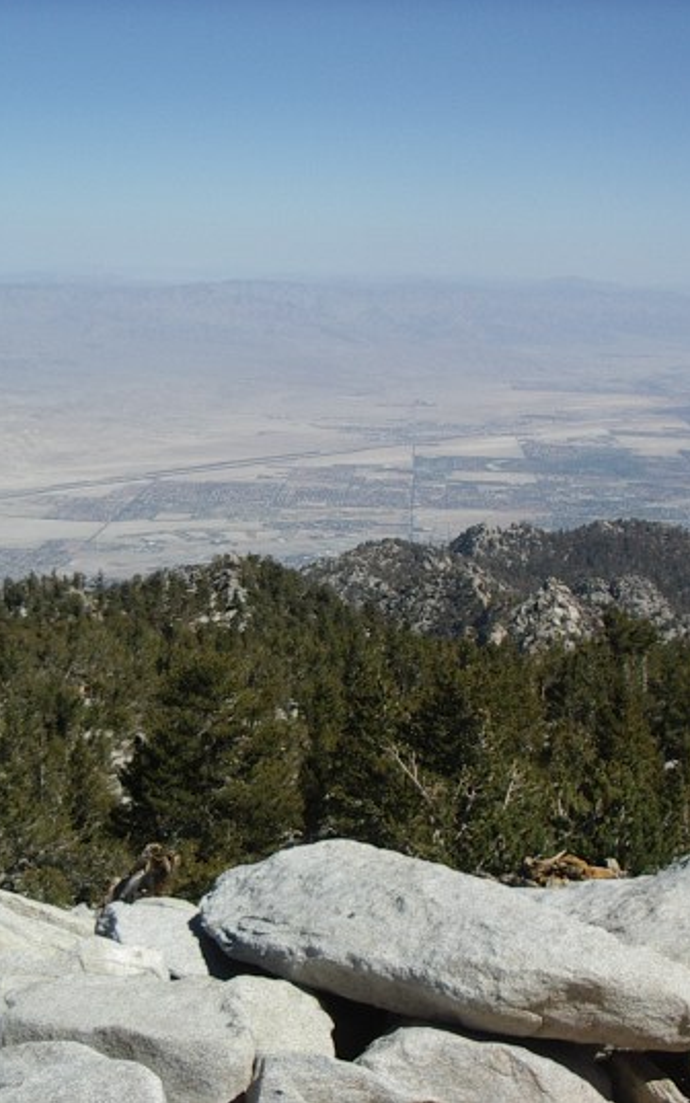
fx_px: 1623
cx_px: 304
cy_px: 550
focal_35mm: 54
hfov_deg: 24.0
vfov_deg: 37.5
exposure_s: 1/800
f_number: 4.8
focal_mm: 5.8
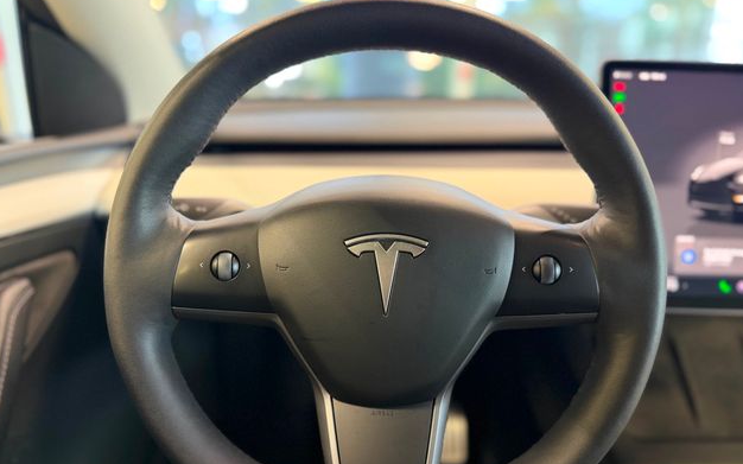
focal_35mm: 26
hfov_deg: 70.4
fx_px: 526
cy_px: 267
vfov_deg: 47.4
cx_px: 370
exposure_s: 1/59
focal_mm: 6.76
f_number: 1.78
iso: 400
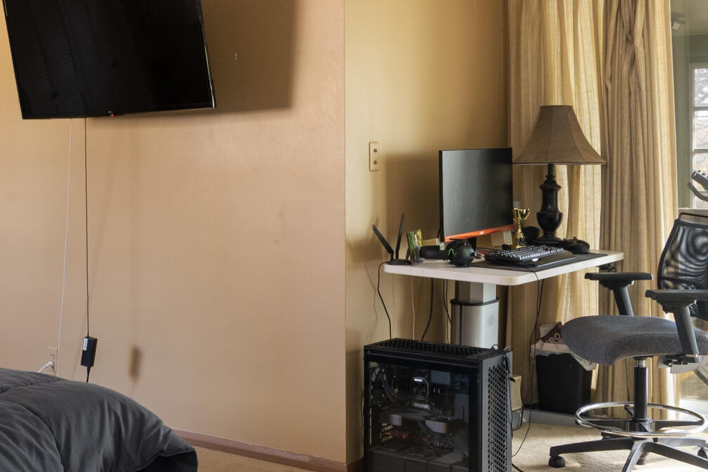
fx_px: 1751
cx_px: 362
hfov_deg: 22.9
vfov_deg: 15.4
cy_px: 217
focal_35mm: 89
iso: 320
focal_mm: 30
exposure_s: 1/8
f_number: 9
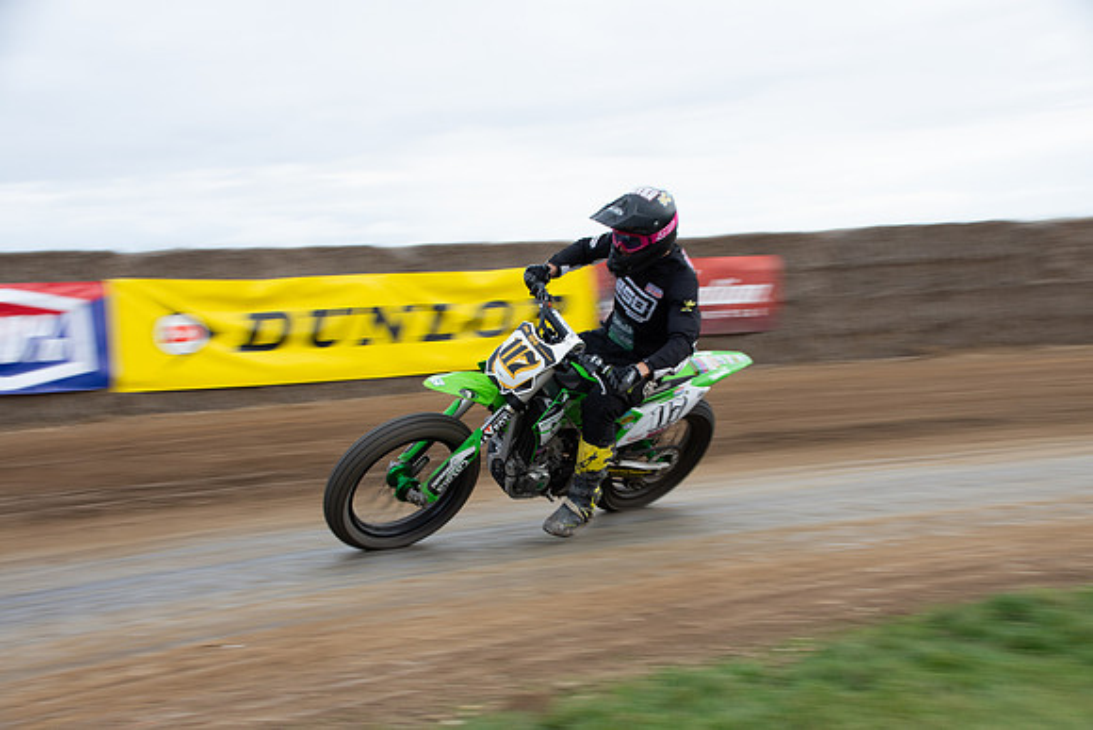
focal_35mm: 60
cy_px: 365
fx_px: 1822
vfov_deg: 22.6
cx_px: 546
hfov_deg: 33.4
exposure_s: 1/125
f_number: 8
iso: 320
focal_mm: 40
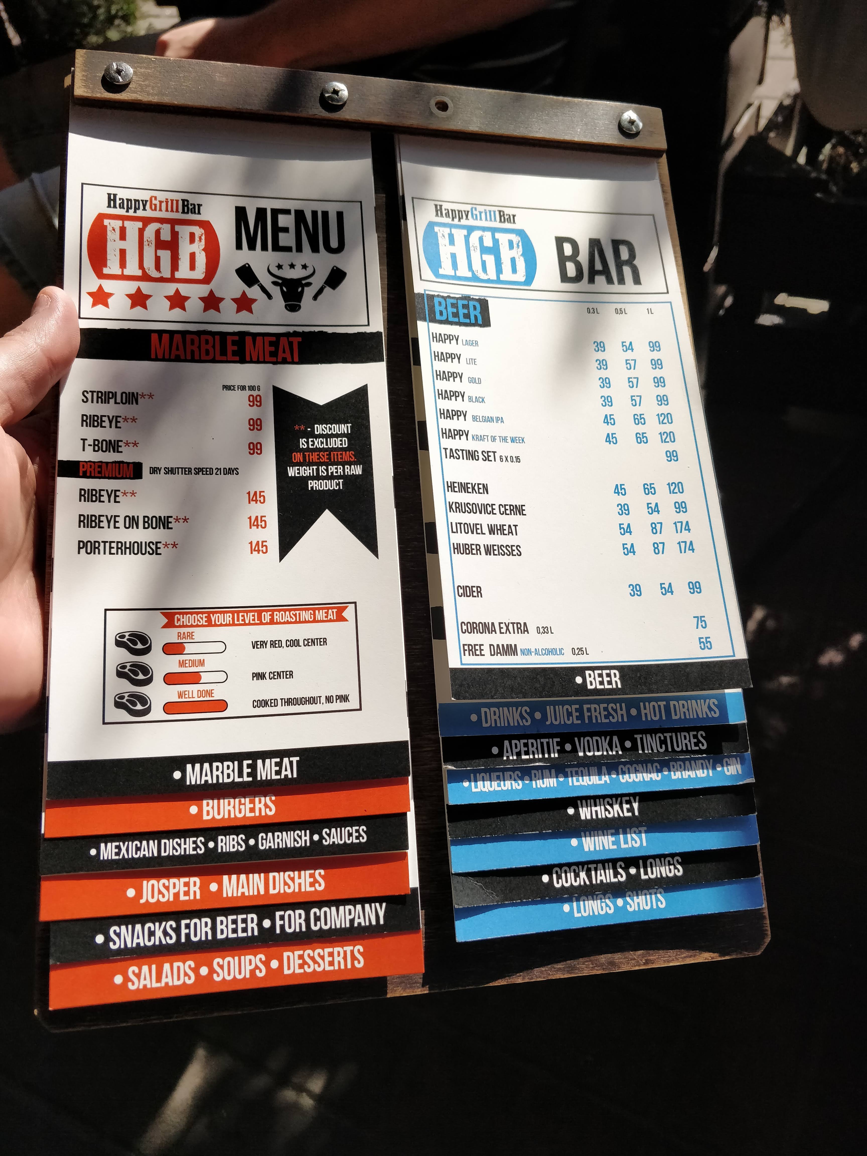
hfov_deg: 56.8
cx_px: 434
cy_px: 578
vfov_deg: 71.6
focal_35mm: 24
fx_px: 801
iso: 200
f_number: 1.7
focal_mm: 4.1
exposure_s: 1/2210
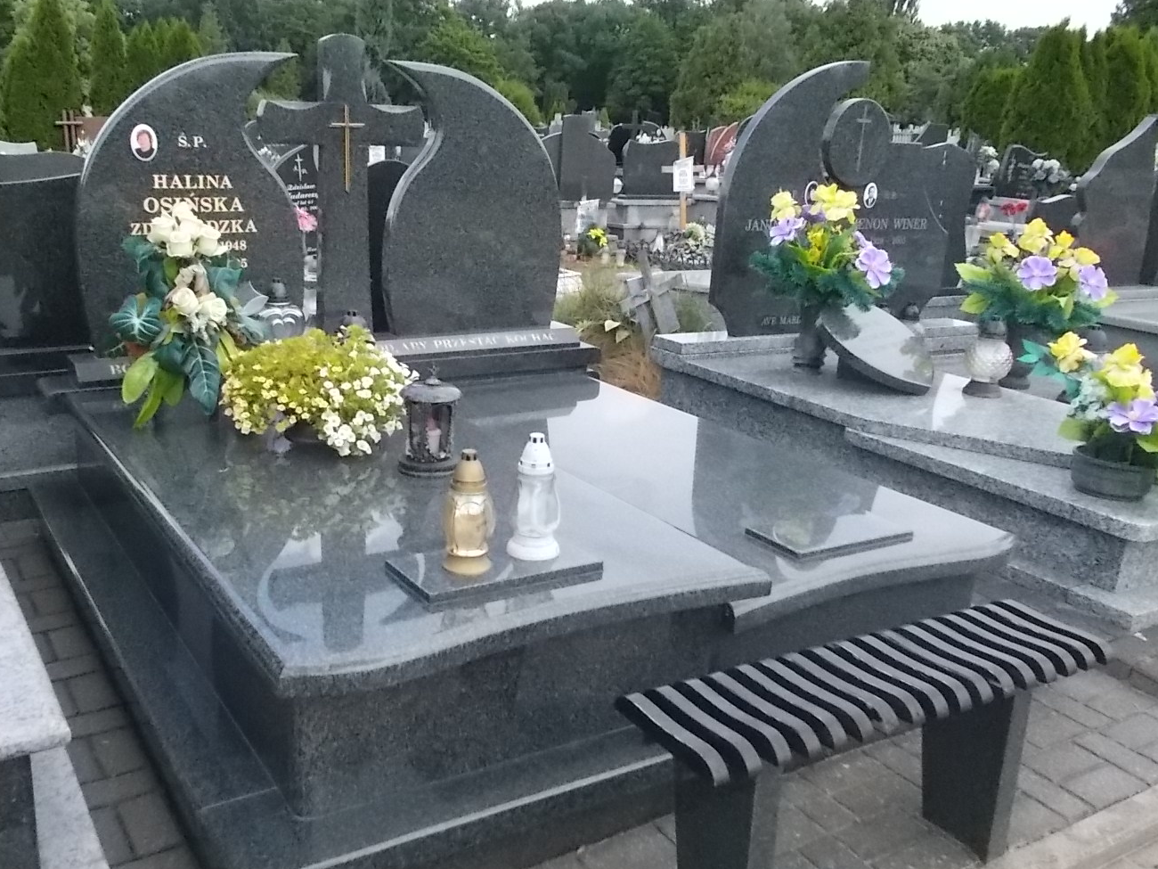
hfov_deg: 56.6
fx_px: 1070
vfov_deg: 44.2
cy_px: 446
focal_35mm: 32
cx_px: 504
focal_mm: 4.6
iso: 400
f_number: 8
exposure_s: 1/320
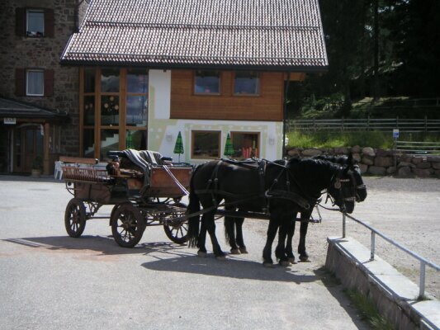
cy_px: 165
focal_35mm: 62
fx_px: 788
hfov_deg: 31.2
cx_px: 220
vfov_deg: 23.7
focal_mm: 9.7
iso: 50
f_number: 3.1
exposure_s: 1/750
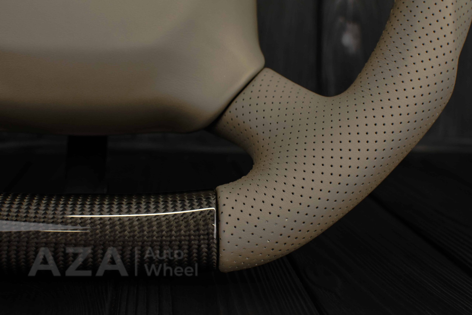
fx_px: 688
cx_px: 236
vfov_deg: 25.8
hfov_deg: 37.8
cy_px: 158
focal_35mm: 52
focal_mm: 35
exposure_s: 1/125
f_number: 6.3
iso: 500
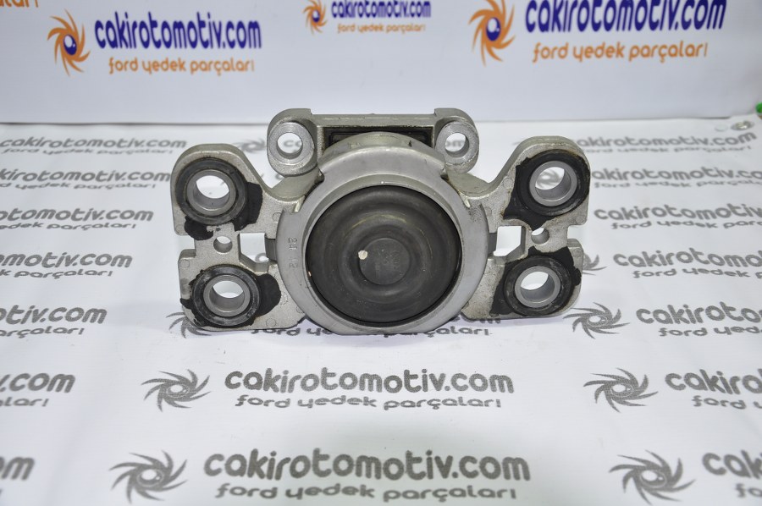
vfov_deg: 28.0
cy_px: 253
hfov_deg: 41.2
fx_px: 1015
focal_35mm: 48
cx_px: 381
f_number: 5
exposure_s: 1/40
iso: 200
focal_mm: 32
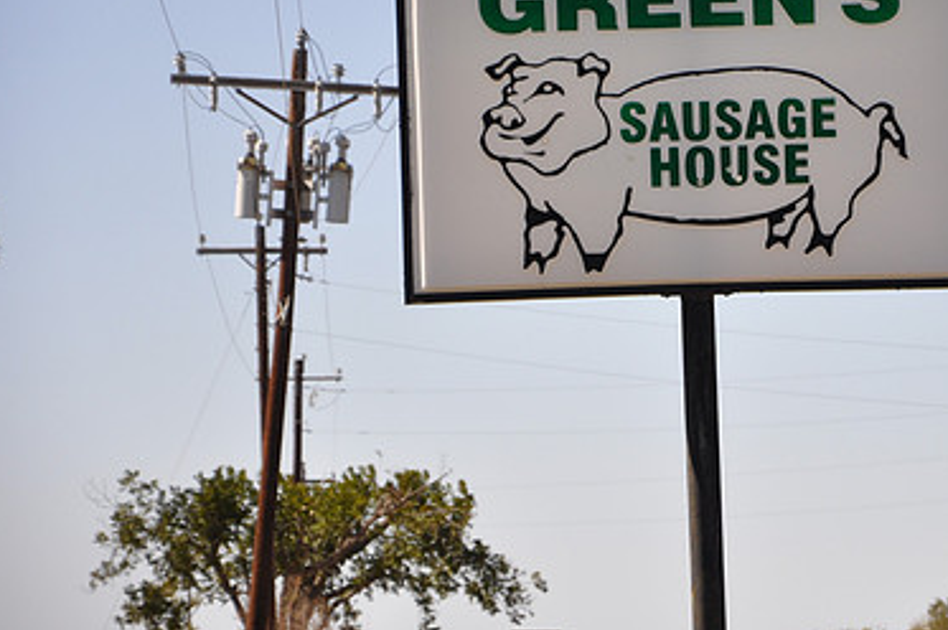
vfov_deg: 5.6
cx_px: 724
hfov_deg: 8.4
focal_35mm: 245
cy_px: 171
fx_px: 6440
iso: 400
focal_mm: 105
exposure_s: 1/400
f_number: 5.6
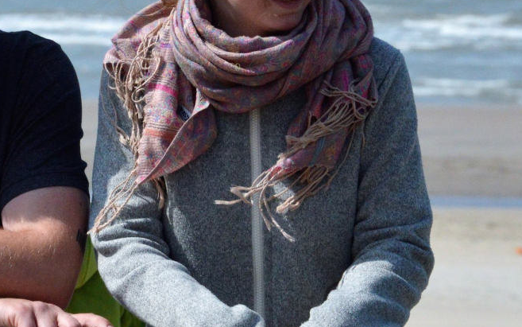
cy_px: 12
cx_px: 83
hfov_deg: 4.8
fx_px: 6253
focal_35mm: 439
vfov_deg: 3.0
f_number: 9
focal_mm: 105
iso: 800
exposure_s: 1/4000
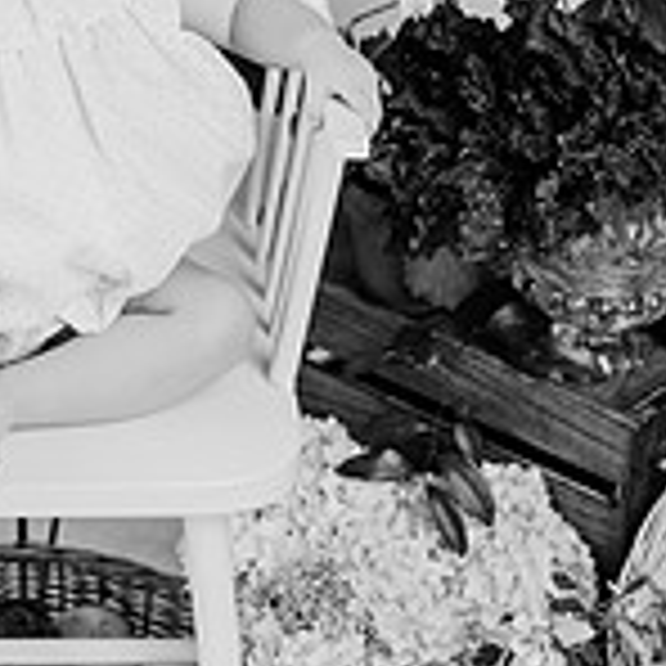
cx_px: 40
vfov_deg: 13.4
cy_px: 54
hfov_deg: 13.4
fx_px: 2808
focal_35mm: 129
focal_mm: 50
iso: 125
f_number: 2.5
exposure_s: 1/160
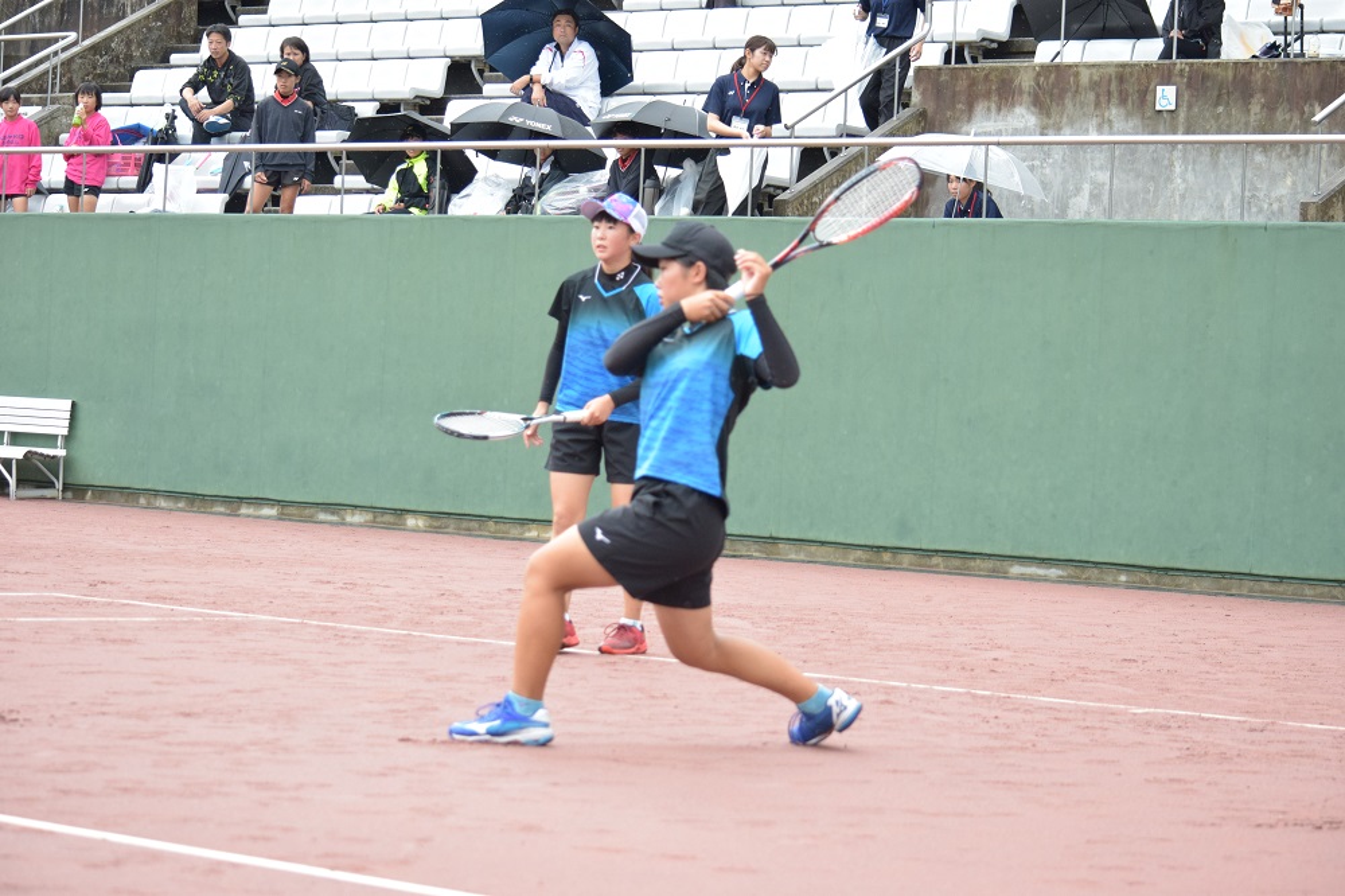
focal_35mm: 105
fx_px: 3921
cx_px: 672
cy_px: 448
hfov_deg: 19.5
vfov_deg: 13.0
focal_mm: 70
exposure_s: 1/1250
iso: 1250
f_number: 4.5
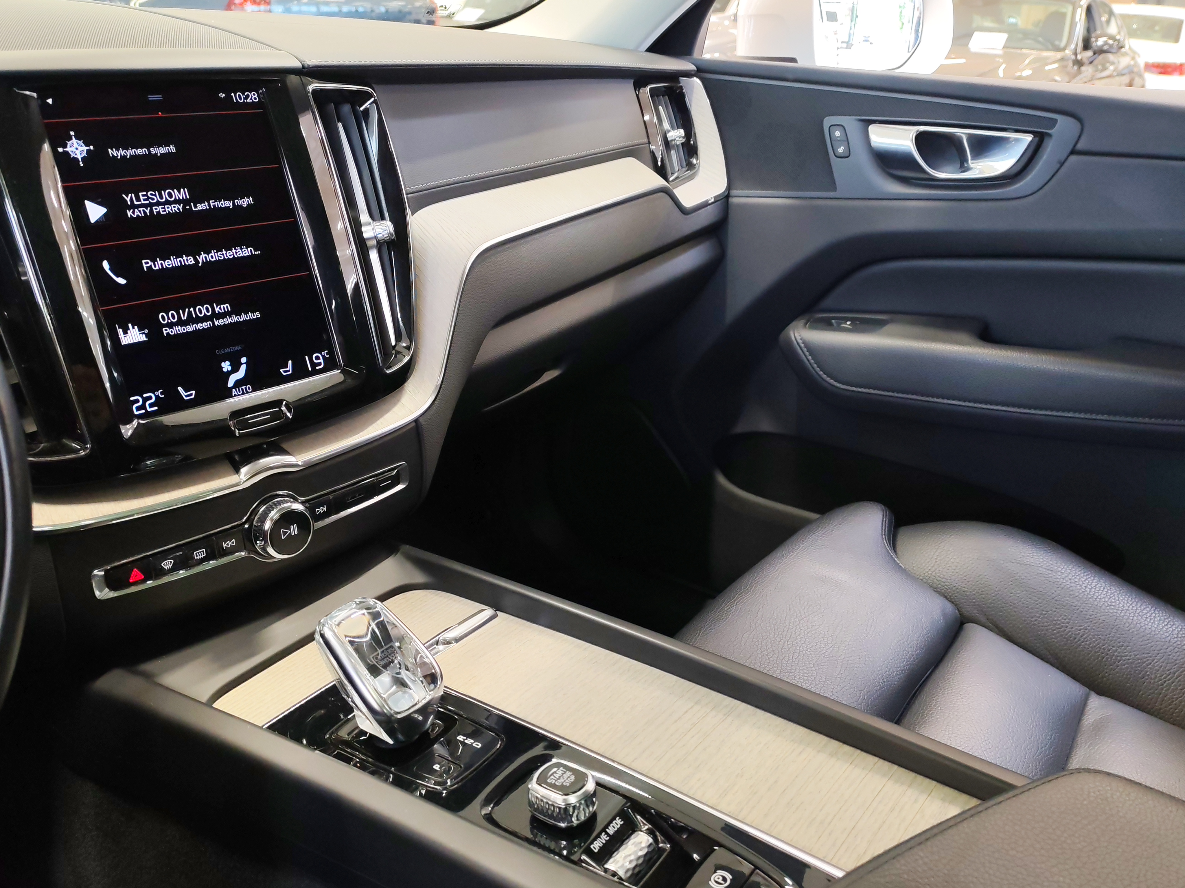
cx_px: 592
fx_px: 1061
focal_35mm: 31
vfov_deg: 45.4
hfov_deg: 58.4
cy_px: 444
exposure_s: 1/50
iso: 800
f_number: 1.9
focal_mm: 6.12
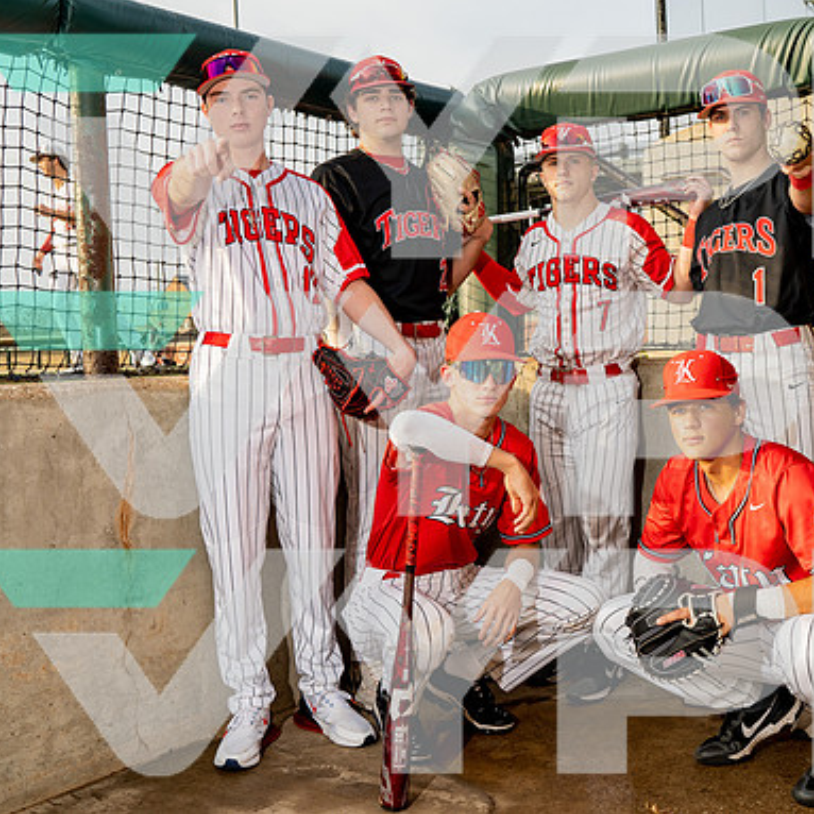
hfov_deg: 37.3
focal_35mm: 45
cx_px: 523
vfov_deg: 37.6
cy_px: 405
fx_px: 1197
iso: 125
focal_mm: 35
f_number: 5.6
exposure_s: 1/250
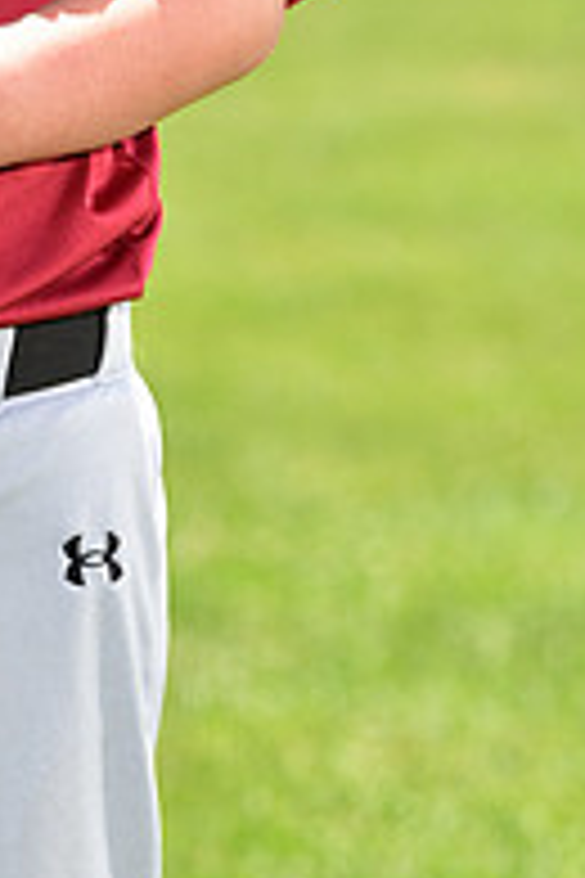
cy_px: -234
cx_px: -187
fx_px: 9798
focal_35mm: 402
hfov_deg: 3.4
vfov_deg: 5.1
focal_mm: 135
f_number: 5
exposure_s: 1/200
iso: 80
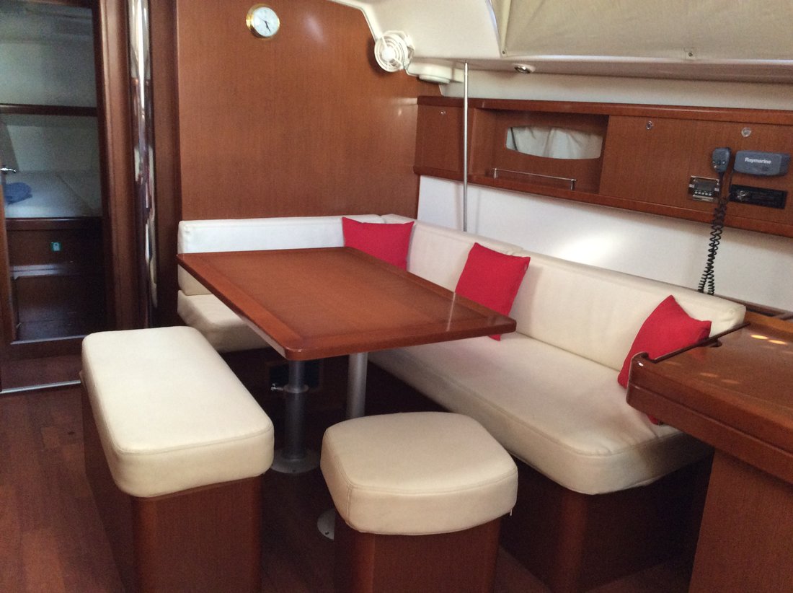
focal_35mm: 32
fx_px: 732
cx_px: 396
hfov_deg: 56.9
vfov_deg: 44.1
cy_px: 296
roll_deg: -2.6
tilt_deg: -13.6
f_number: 2.4
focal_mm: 3.3
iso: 160
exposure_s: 1/25
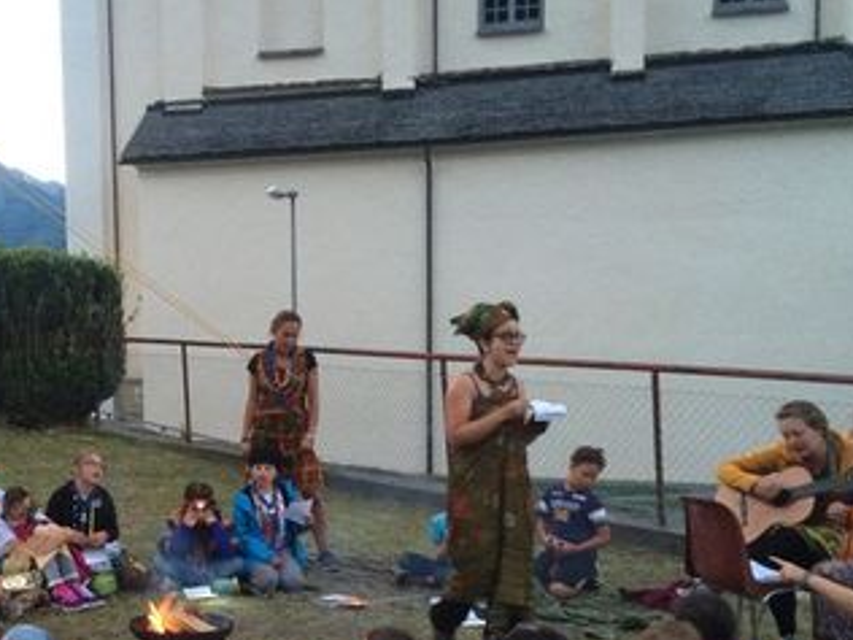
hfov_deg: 33.9
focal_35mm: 55
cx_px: 167
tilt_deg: -6.0
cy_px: 467
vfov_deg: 26.3
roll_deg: +2.8
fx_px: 1355
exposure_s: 1/20
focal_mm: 4.15
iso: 250
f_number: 2.2
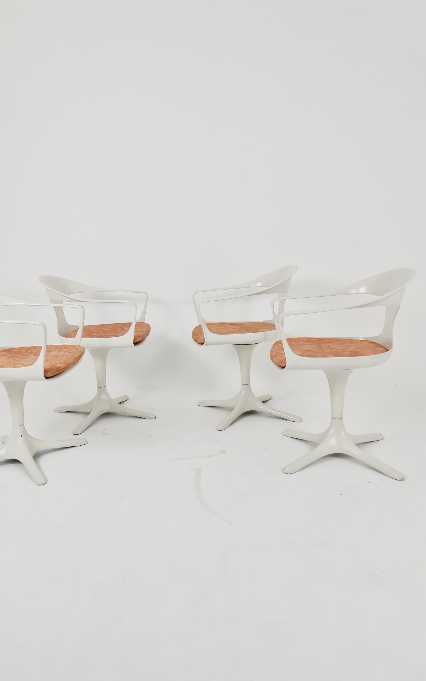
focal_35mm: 27
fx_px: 502
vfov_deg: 68.4
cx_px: 175
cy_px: 338
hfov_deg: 45.8
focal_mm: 7
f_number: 1.8
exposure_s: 1/100
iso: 64
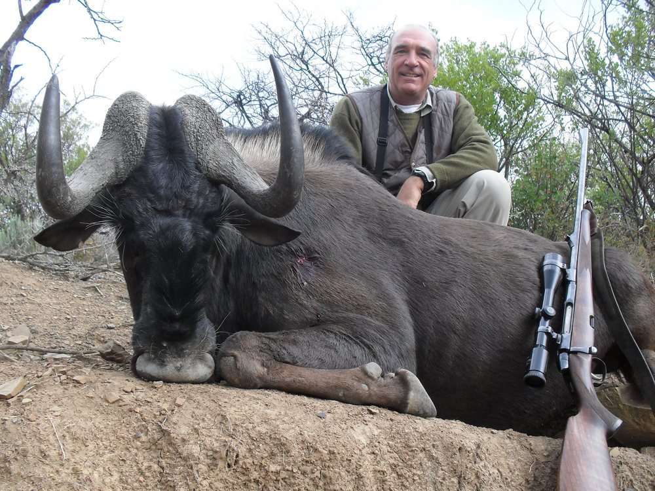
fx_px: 719
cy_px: 246
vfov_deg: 37.7
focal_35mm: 38
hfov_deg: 49.0
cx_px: 328
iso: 80
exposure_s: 1/90
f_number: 2.8
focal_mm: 6.3
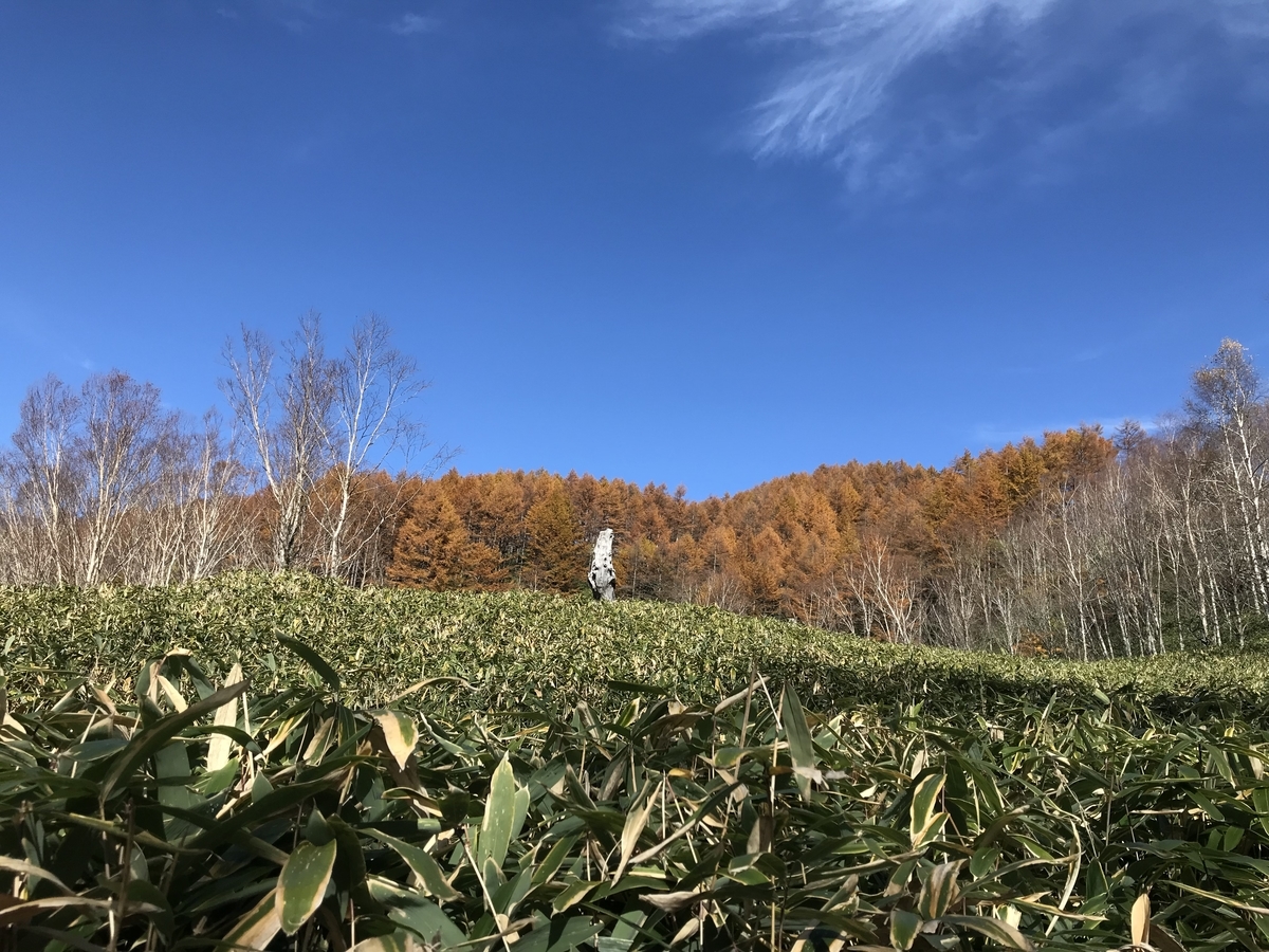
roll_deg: -4.8
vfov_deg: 49.7
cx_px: 634
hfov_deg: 63.4
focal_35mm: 28
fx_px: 1026
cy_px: 476
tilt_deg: +15.9
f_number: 1.8
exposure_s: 1/1546
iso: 20
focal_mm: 3.99
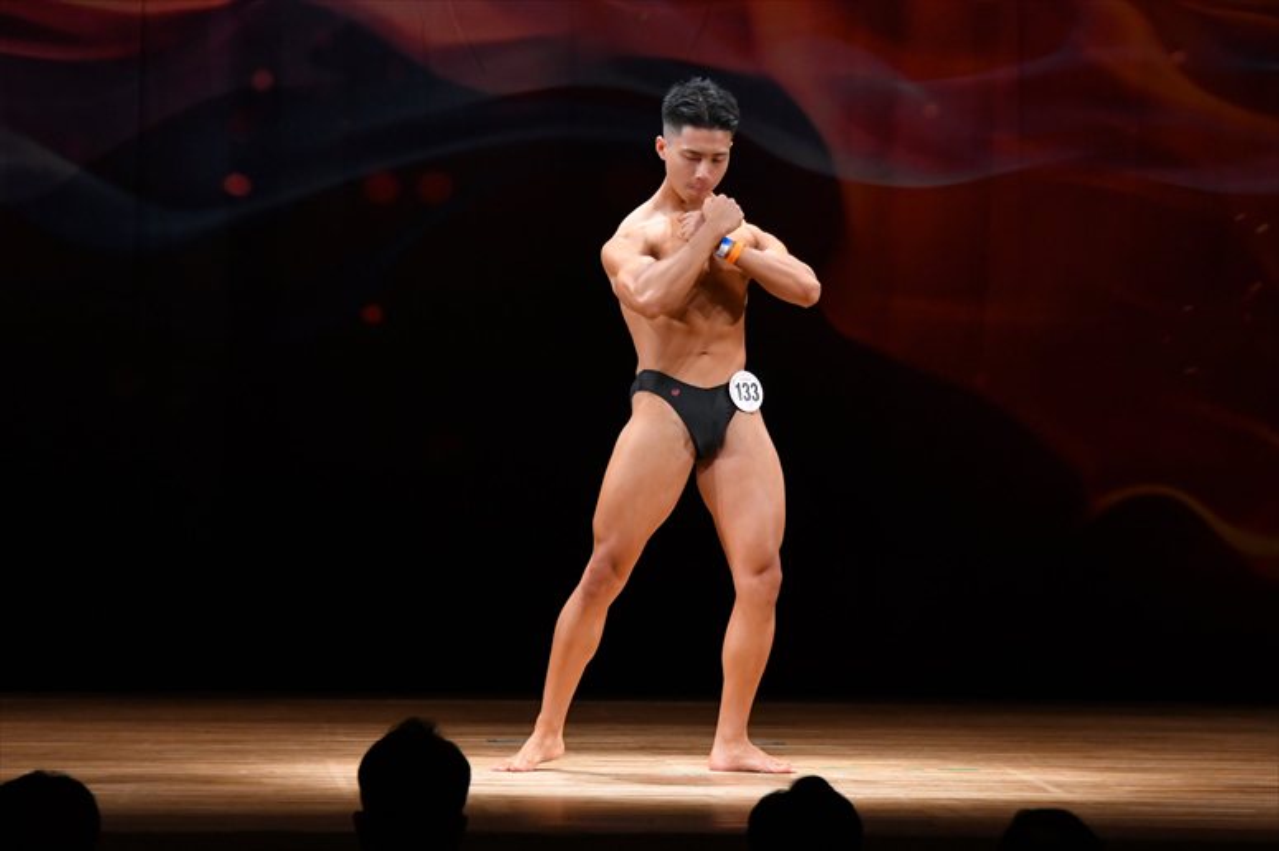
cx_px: 640
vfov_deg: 5.7
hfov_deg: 8.6
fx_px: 8523
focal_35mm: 240
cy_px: 426
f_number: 5.6
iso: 3200
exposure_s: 1/400
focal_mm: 160
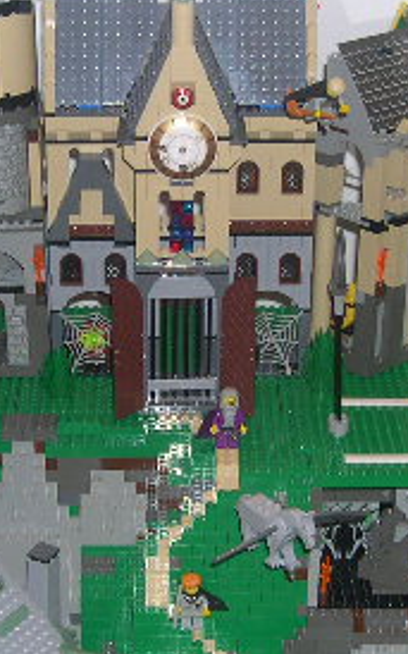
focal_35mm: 94
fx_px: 1674
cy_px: 296
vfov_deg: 22.1
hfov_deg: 13.9
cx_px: 174
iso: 100
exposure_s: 1/60
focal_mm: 8
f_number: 2.8
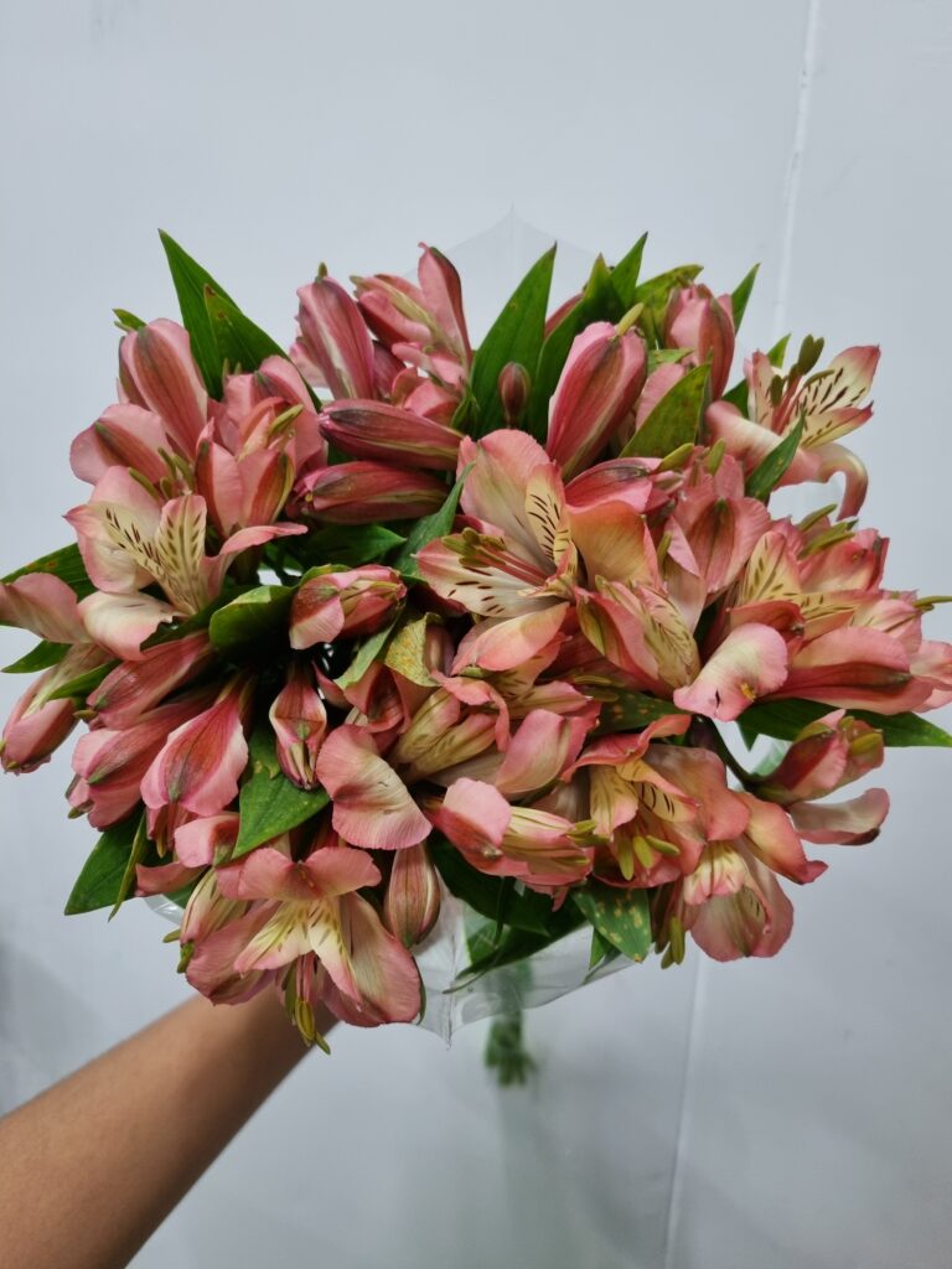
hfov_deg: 53.1
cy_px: 634
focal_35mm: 26
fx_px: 953
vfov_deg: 67.3
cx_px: 476
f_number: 1.8
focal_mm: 5.4
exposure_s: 1/60
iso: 200
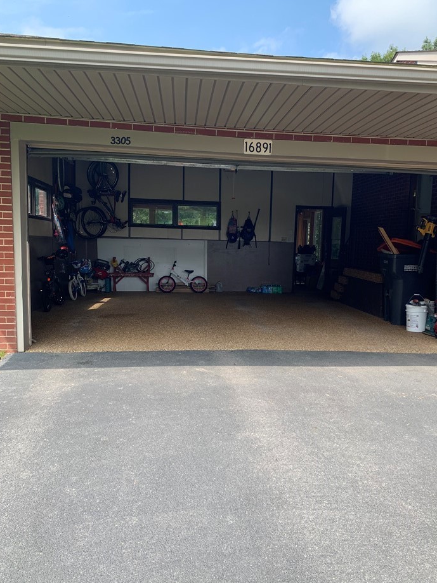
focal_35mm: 29
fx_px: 488
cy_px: 305
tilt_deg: -5.8
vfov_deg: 61.6
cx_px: 235
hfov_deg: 48.2
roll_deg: -2.0
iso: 25
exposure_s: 1/627
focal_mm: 4.25
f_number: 1.8
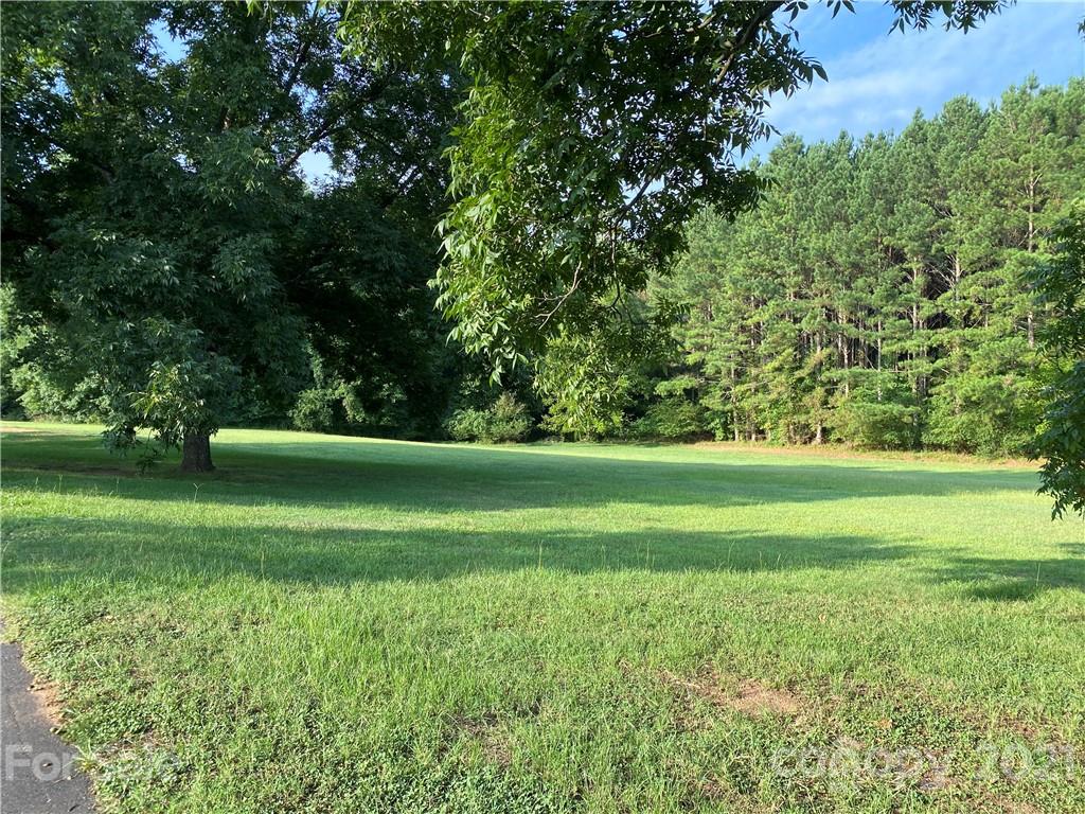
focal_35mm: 26
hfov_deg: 67.3
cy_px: 407
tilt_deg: -1.4
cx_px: 542
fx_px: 815
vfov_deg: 53.1
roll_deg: +0.8
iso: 32
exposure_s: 1/428
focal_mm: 4.25
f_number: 1.8
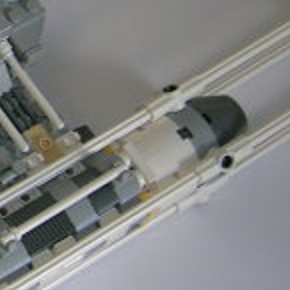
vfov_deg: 12.7
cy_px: 114
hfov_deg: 12.0
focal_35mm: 137
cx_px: -192
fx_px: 1299
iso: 50
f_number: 2.8
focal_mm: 5.4
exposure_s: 1/30
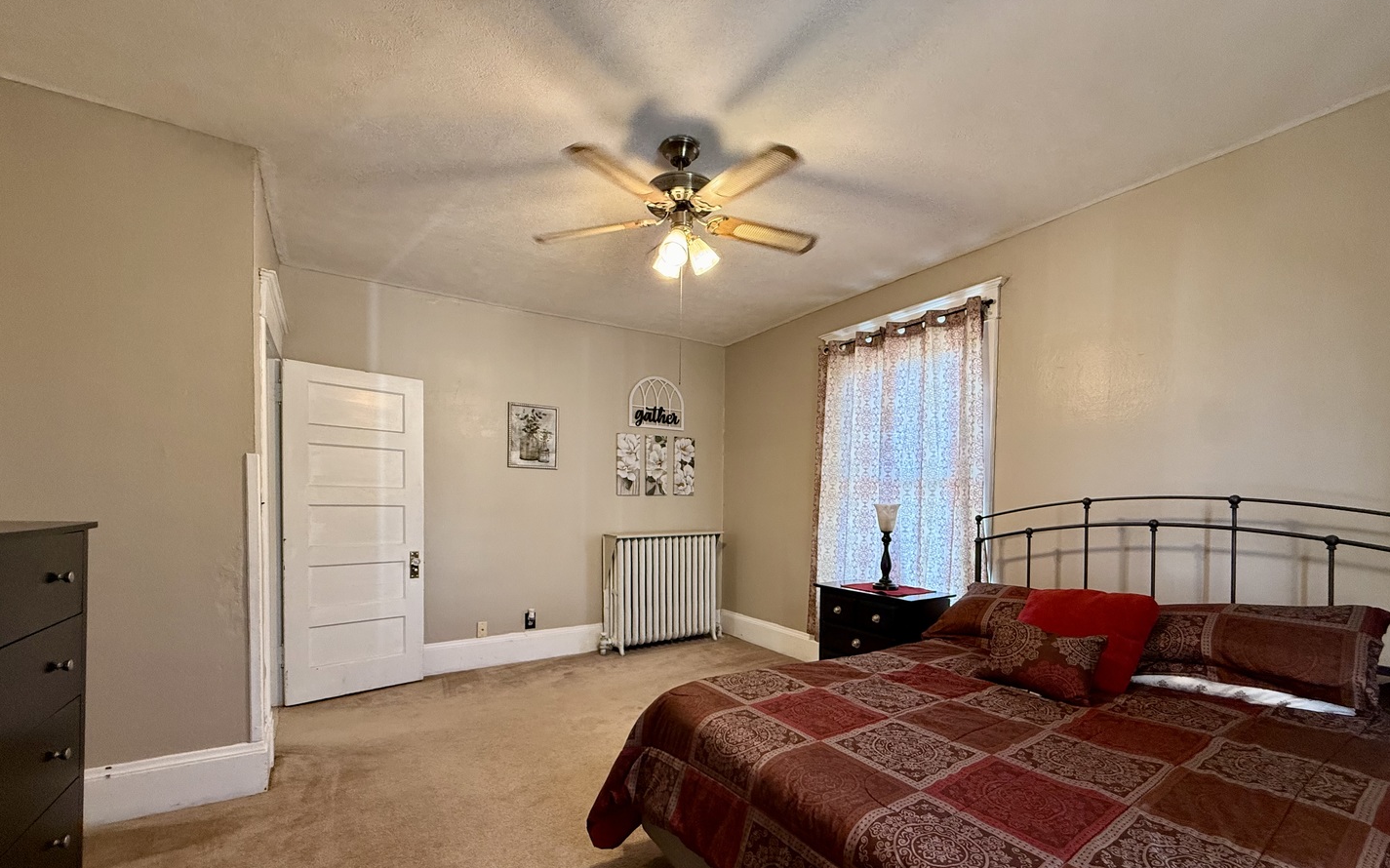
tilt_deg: -2.2
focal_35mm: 15
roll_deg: -0.9
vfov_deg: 74.0
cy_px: 520
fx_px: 568
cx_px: 700
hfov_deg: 101.5
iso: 250
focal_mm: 2.22
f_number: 2.2
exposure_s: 1/60
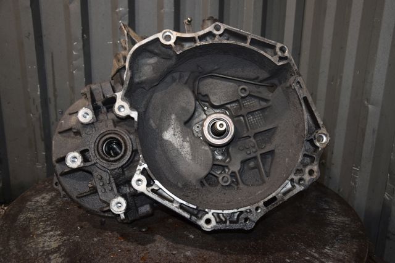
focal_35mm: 39
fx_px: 428
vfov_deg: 34.2
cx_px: 198
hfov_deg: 49.6
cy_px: 132
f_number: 5
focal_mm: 26
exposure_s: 1/60
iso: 800
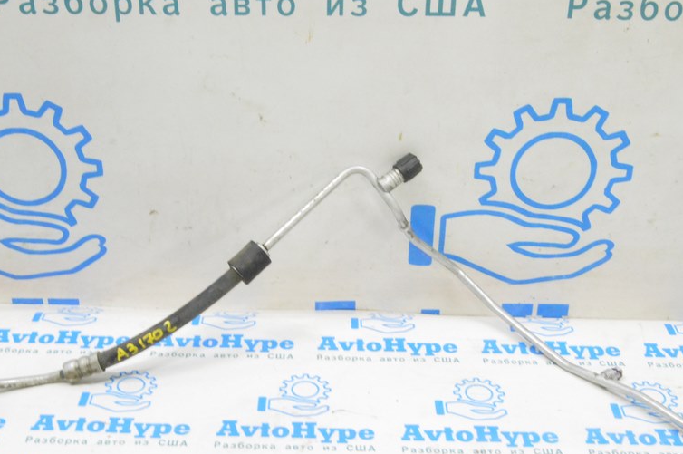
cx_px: 322
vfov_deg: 25.4
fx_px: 1004
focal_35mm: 53
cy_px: 253
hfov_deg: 37.5
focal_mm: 26
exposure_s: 1/15
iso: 6400
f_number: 20
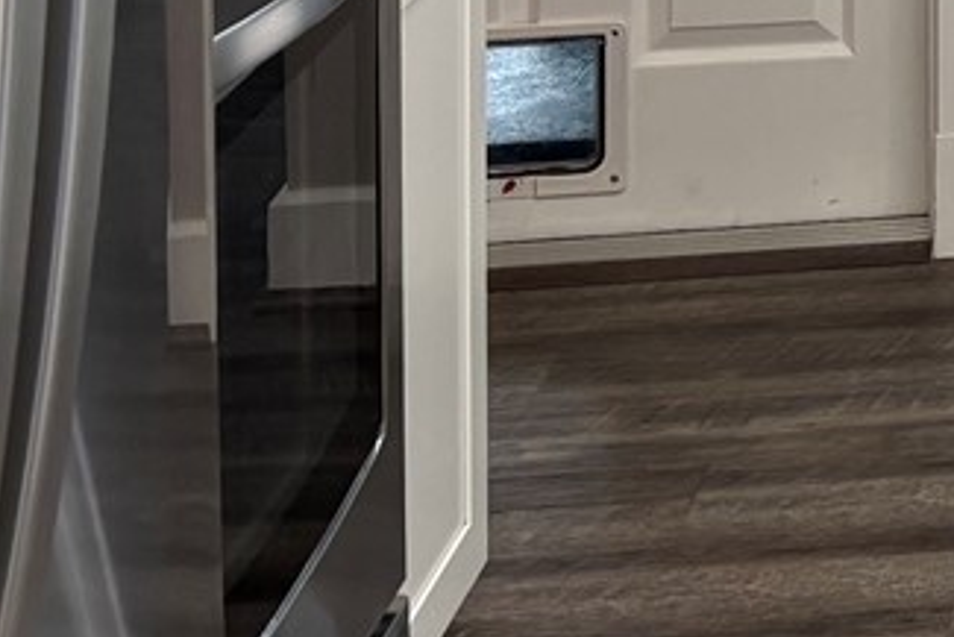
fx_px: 3526
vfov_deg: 9.3
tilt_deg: -2.7
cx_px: 2111
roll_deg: -0.8
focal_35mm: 133
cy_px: -860
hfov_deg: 12.7
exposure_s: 1/120
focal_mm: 5.96
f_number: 1.6
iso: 100
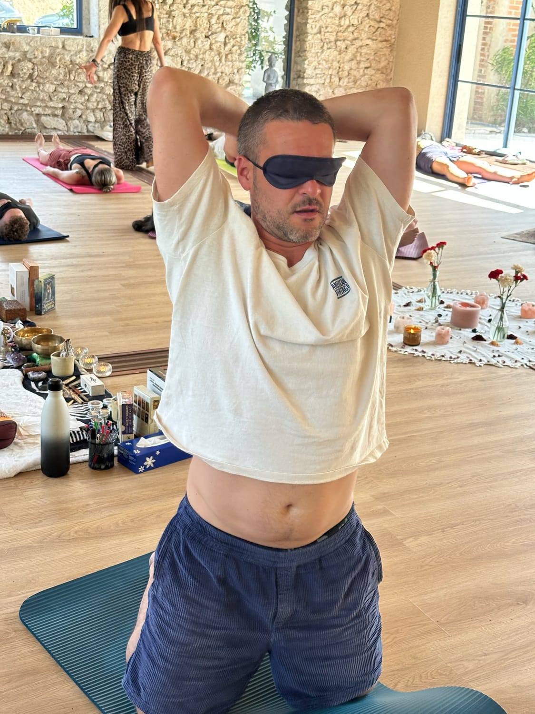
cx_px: 268
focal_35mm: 48
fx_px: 989
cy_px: 357
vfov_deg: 39.7
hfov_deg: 30.3
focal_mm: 6.86
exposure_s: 1/164
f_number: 1.78
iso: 80
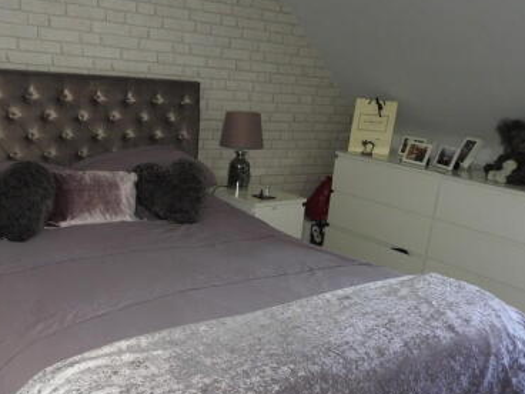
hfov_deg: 48.8
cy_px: 281
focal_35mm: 38
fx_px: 576
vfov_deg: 37.1
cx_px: 220
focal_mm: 4.3
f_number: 3.3
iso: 200
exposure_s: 1/30
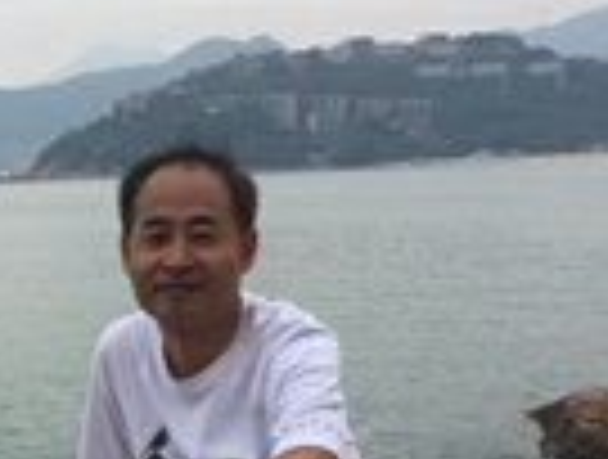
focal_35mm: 90
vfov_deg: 16.1
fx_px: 1585
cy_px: 484
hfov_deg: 20.9
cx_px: -14
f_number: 2.2
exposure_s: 1/1099
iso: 32
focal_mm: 4.15
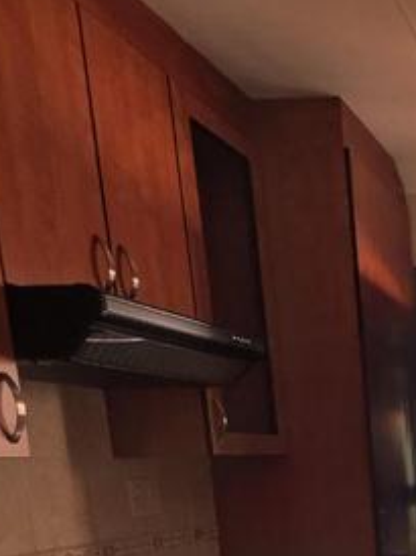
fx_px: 610
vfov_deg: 42.4
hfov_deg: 25.8
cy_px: 554
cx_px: 651
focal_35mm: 38
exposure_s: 1/101
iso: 200
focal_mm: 2.2
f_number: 1.9
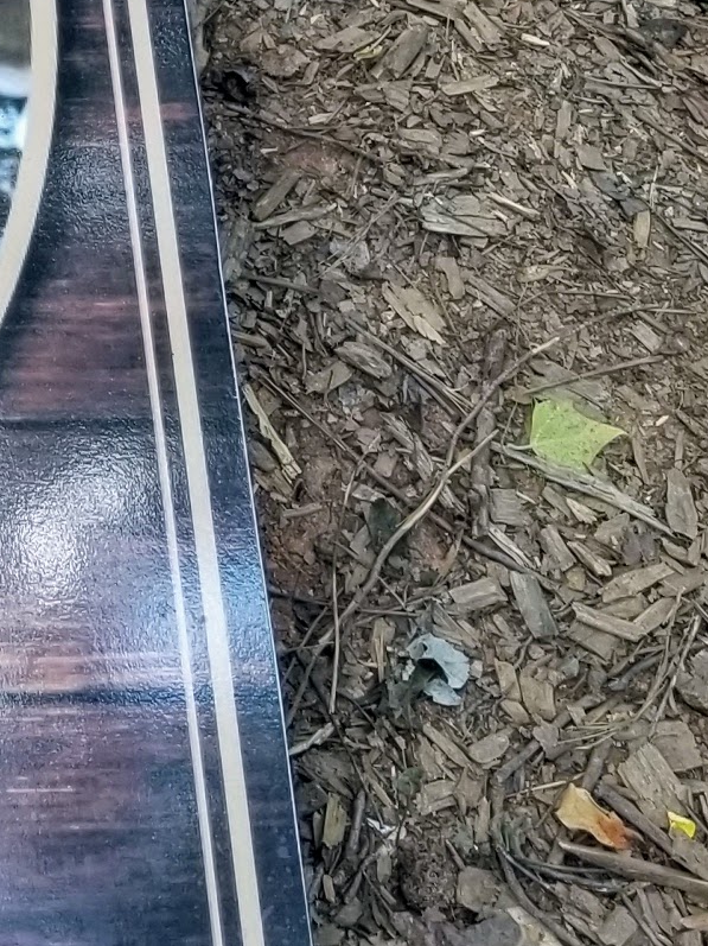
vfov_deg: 19.1
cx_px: -370
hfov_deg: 14.6
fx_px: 2566
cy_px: -339
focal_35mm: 94
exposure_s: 1/100
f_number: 1.7
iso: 80
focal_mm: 4.3
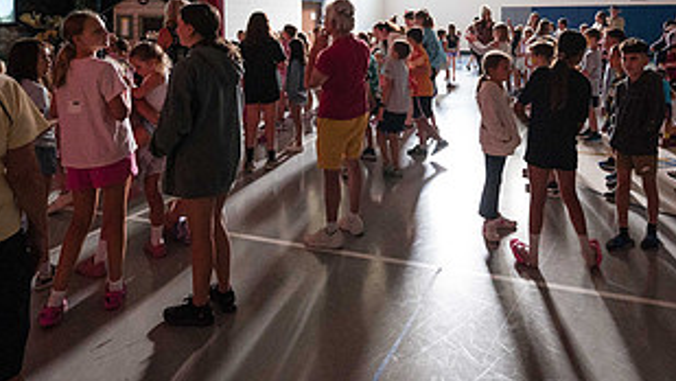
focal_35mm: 29
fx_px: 520
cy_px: 26
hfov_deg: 65.4
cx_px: 406
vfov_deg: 37.2
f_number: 4
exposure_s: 1/60
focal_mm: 14
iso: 4500
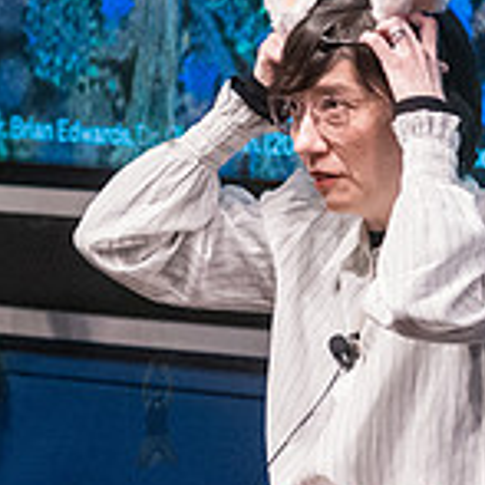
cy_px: 110
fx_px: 9543
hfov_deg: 2.9
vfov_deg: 2.9
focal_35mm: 602
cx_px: 410
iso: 6400
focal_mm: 145
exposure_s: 1/200
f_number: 4
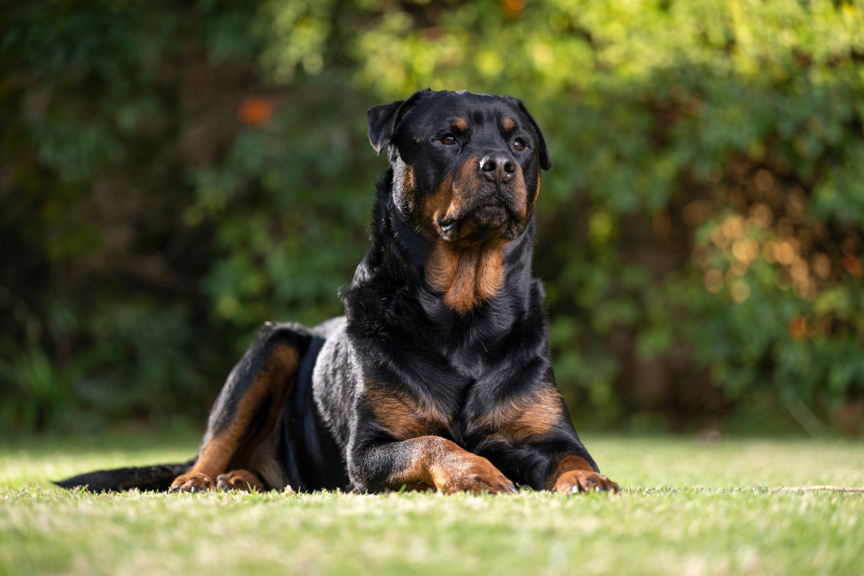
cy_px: 288
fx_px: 2760
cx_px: 432
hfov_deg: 17.8
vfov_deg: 11.9
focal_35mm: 115
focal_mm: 115
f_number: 2.8
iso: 80
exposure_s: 1/200
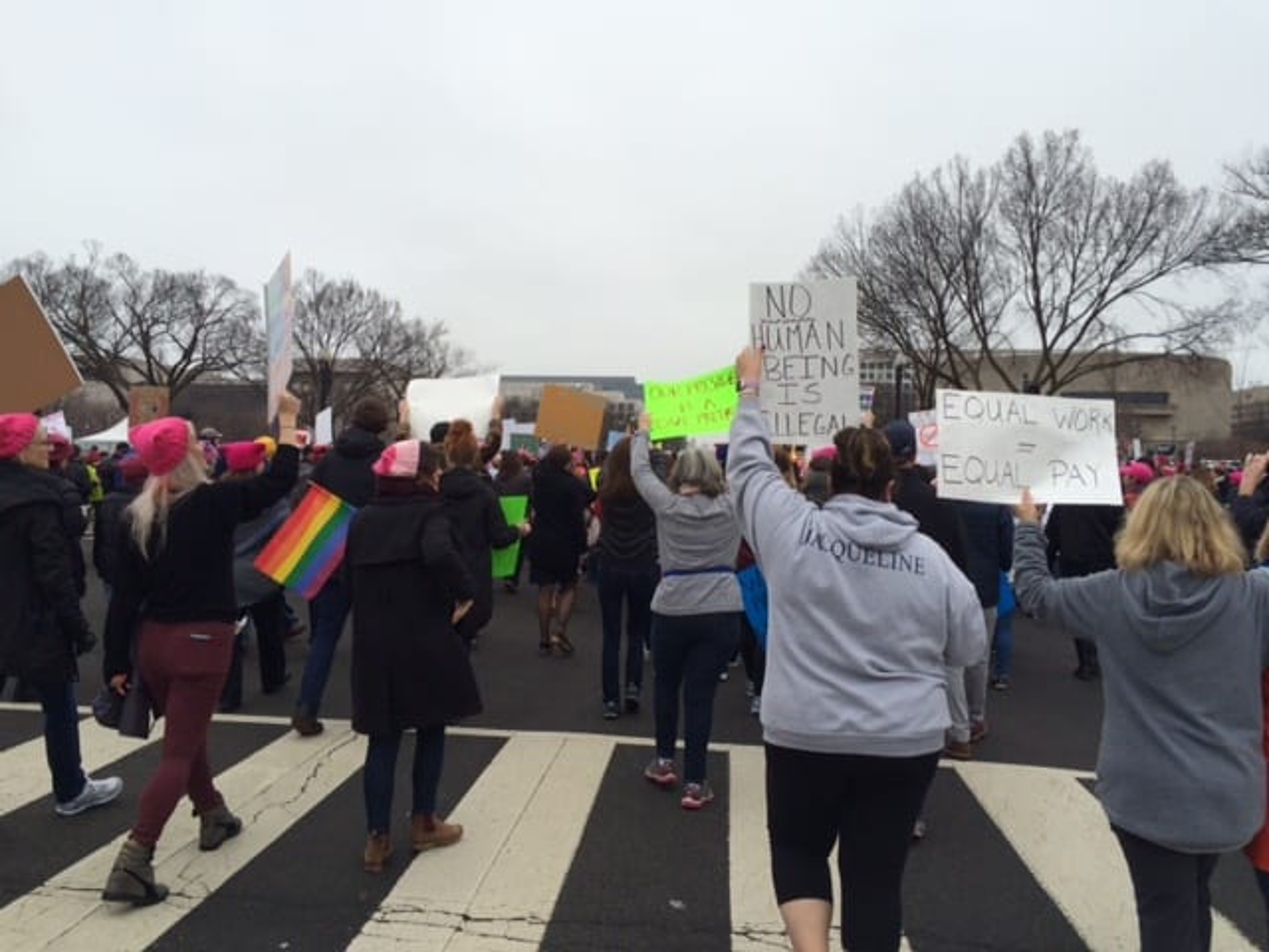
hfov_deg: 61.7
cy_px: 476
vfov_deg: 48.2
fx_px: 1063
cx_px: 634
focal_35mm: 29
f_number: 2.2
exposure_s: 1/477
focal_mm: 4.15
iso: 32
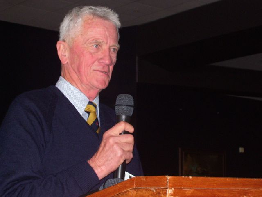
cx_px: 131
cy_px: 98
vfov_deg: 17.0
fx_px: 658
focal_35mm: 87
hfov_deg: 22.5
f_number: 4.3
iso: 200
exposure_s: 1/90
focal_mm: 14.3
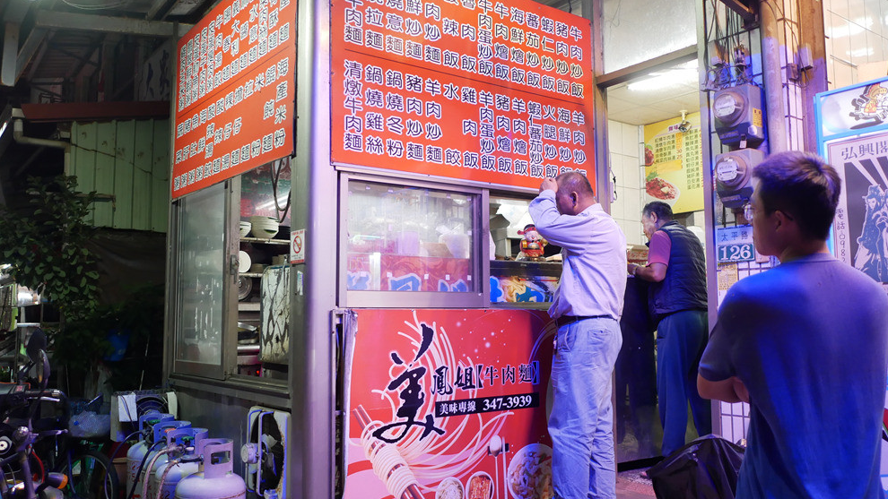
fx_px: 777
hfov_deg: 59.5
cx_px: 440
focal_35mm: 33
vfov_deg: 35.6
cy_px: 247
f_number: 1.7
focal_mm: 15
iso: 640
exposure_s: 1/60
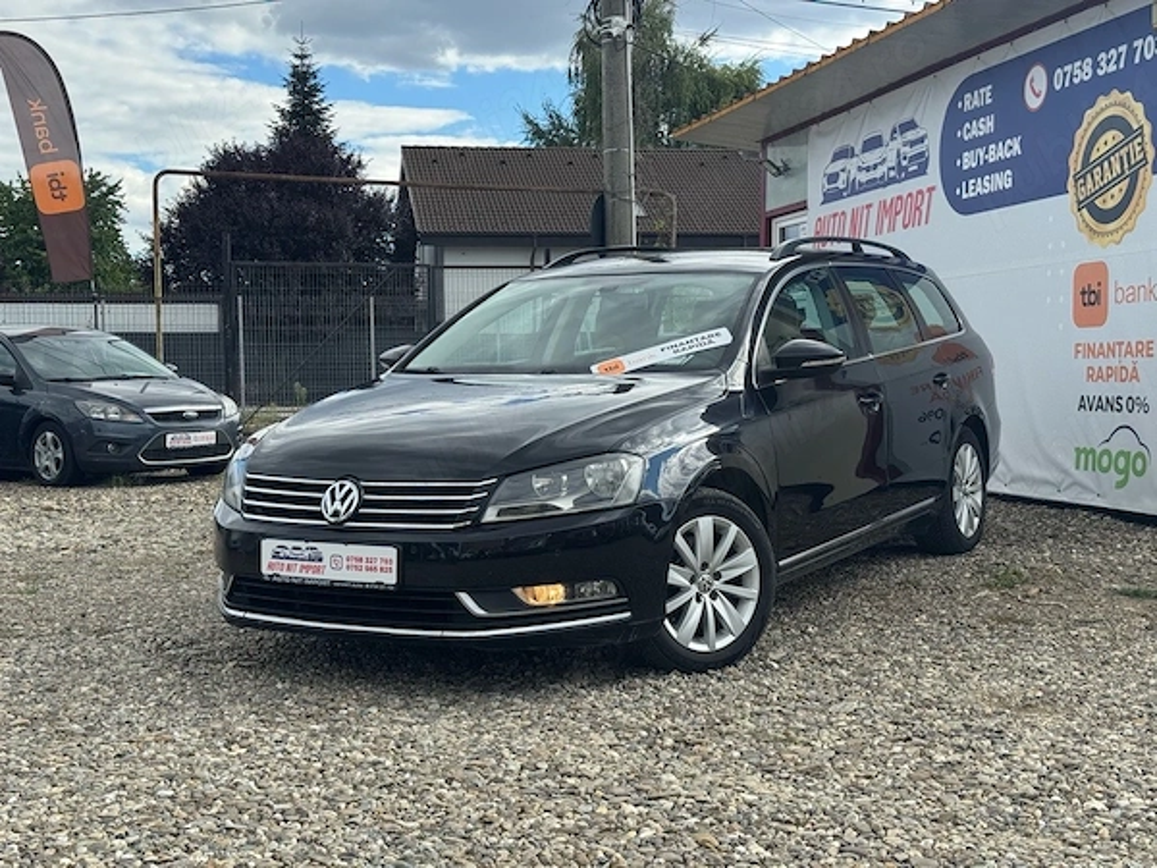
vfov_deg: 30.3
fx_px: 1604
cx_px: 578
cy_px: 434
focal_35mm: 48
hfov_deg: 39.7
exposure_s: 1/1637
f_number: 1.78
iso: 64
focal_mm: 6.76
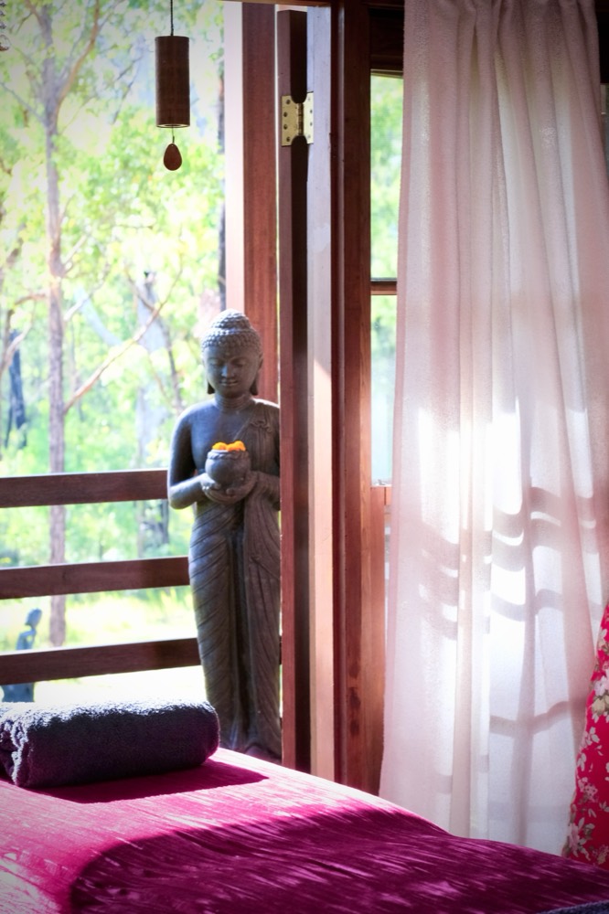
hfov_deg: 15.7
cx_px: 304
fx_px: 2209
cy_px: 457
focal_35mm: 87
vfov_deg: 23.4
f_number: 5.6
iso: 1600
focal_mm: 57.8
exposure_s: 1/170
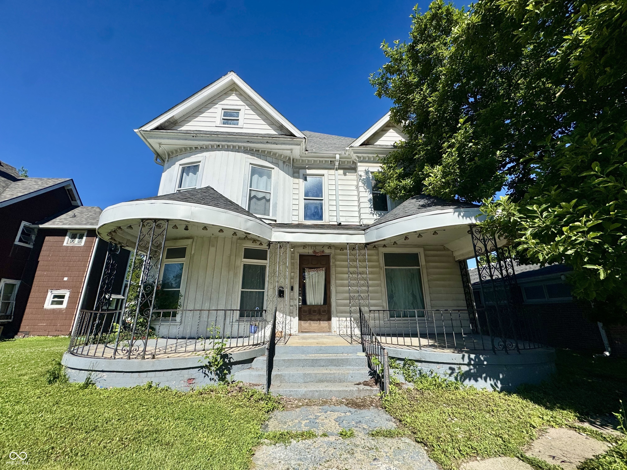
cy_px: 235
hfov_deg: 102.1
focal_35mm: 14
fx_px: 254
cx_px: 314
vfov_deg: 85.7
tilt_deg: +17.6
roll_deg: +0.8
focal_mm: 2.22
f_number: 2.2
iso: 40
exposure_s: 1/3906
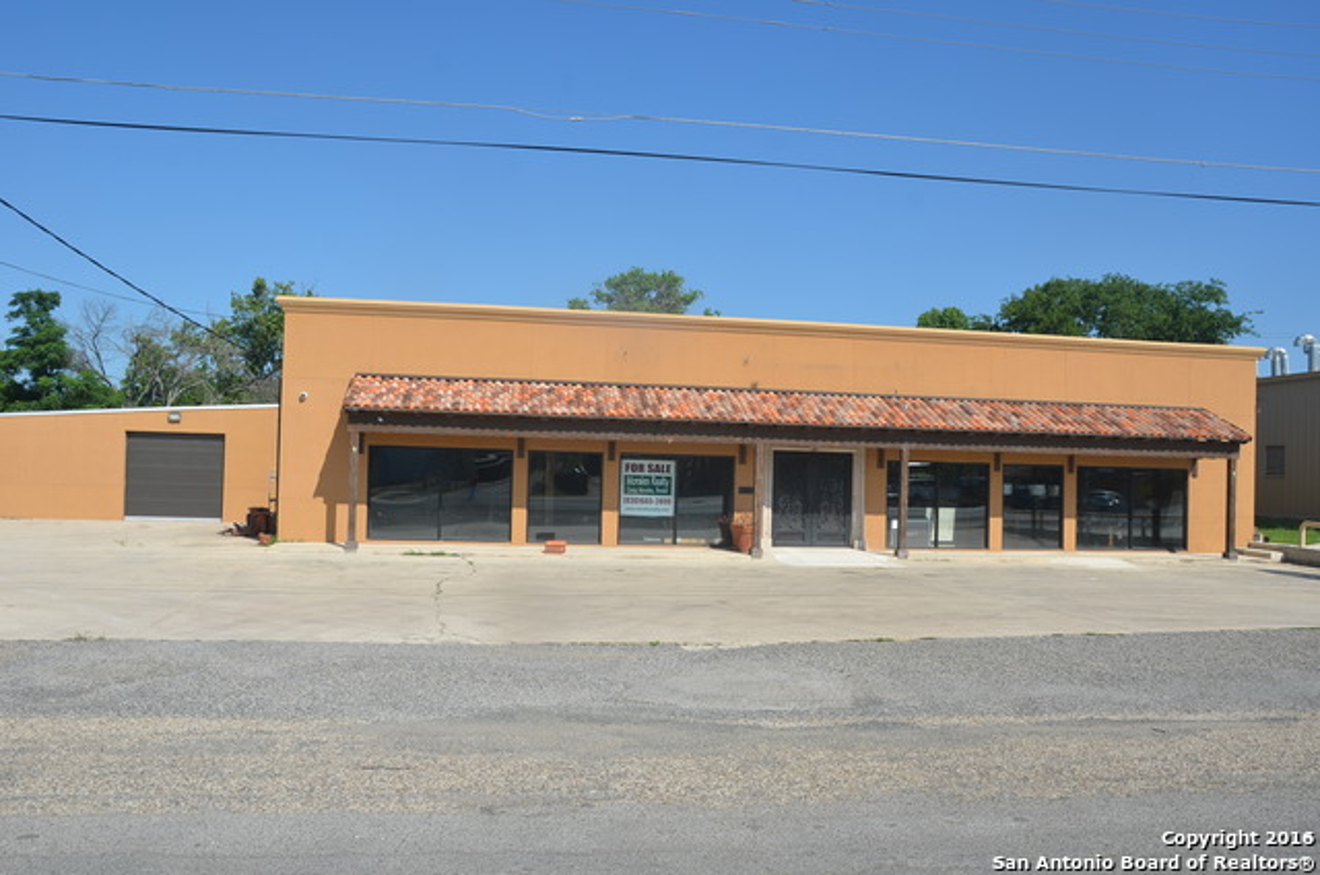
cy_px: 438
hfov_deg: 67.5
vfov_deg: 47.7
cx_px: 660
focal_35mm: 27
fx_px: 988
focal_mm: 18
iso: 100
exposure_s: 1/250
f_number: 8
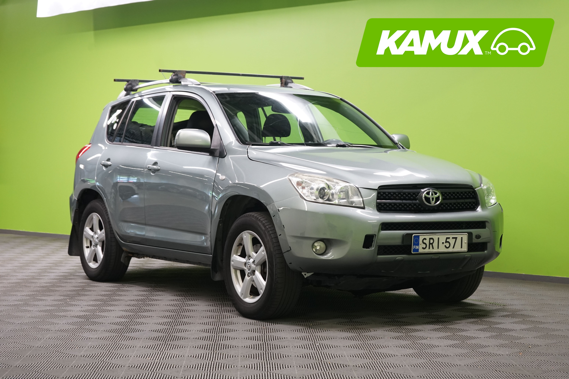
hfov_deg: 30.1
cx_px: 284
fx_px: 1059
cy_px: 190
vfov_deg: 20.3
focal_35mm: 67
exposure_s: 1/50
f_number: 5.6
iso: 1250
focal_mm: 67
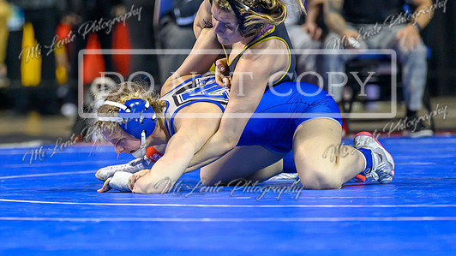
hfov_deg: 5.1
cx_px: 147
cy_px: 176
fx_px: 5162
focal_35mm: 427
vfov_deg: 2.8
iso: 2500
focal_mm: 200
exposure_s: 1/800
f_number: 2.8
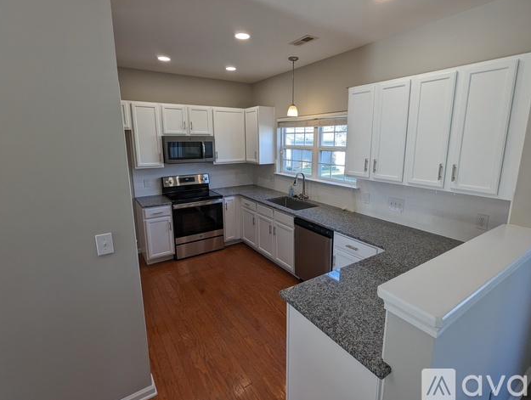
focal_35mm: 17
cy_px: 190
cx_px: 277
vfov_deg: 74.9
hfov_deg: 90.9
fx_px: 261
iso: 71
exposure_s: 1/120
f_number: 2.2
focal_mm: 2.35
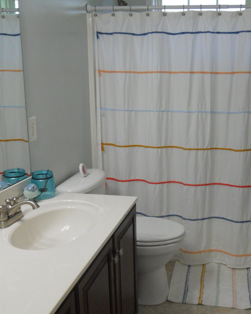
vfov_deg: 49.1
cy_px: 158
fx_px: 344
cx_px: 175
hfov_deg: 39.5
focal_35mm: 37
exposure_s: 1/125
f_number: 2.7
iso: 400
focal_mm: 5
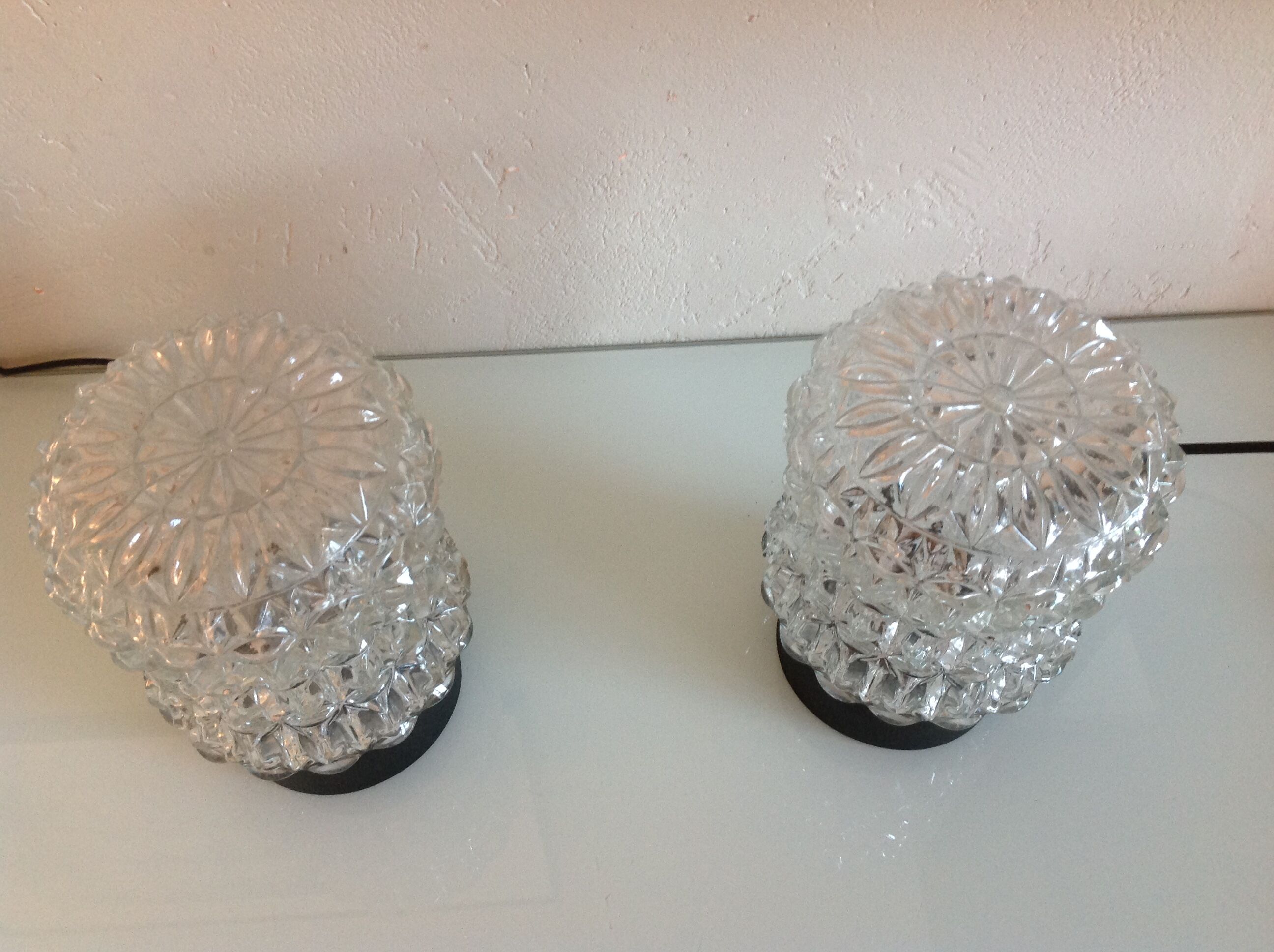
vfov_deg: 40.6
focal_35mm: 35
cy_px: 476
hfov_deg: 52.7
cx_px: 637
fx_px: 1286
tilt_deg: -59.3
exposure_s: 1/15
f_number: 2.4
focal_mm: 4.28
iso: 125
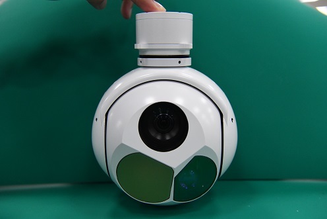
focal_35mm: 40
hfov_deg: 48.4
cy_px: 110
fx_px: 363
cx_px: 164
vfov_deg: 33.4
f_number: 5
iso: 5000
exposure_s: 1/500
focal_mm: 40
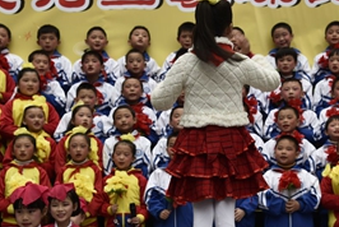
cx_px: 204
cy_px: 142
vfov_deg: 12.6
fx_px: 1028
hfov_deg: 18.7
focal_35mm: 109
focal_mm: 58
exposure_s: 1/125
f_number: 5.6
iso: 400
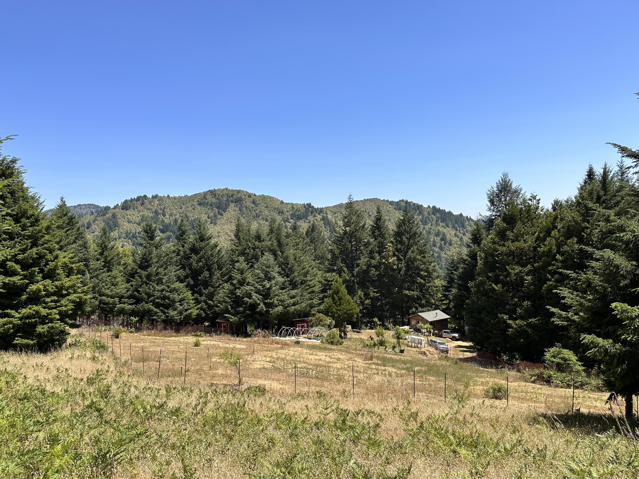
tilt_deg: +0.2
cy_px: 240
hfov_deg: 71.6
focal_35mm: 24
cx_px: 320
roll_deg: +3.1
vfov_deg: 56.8
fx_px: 443
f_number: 1.78
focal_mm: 6.86
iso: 80
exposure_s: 1/3861
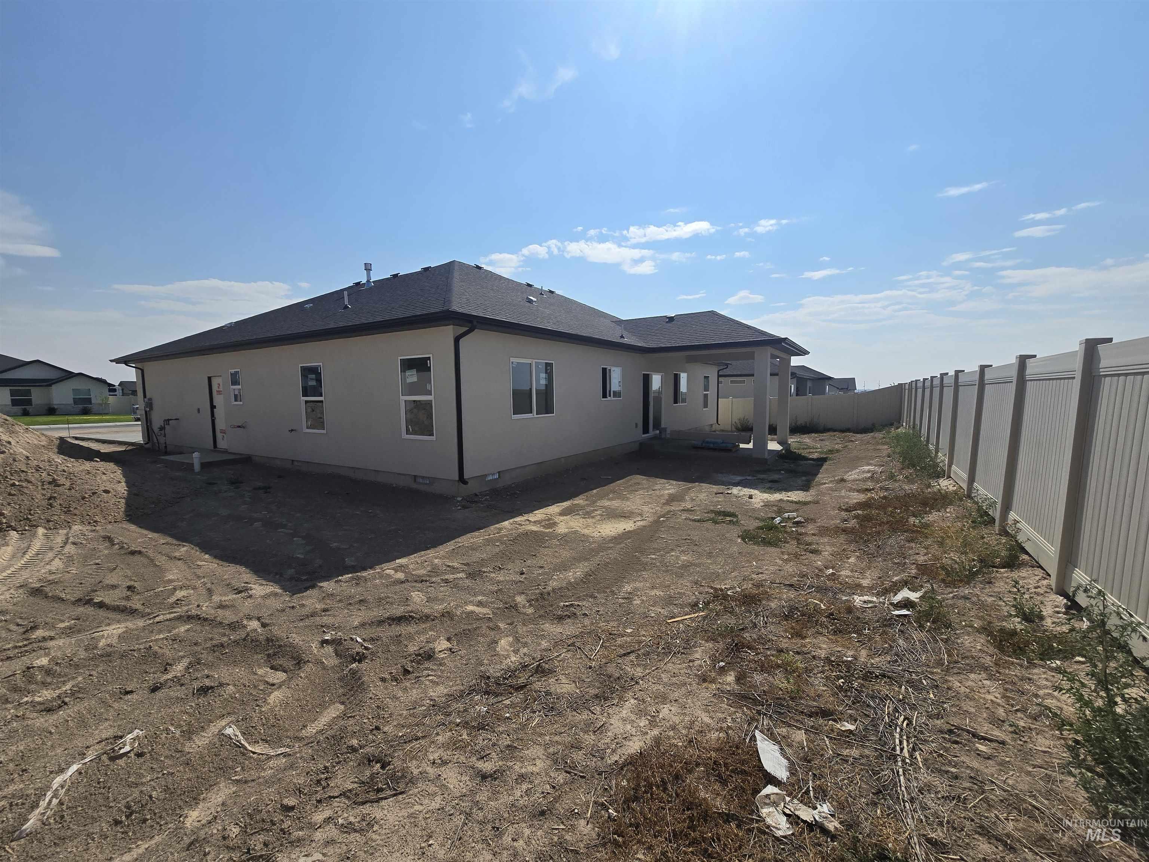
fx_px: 432
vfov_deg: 89.9
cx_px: 574
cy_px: 431
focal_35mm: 13
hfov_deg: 106.2
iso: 50
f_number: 2.2
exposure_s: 1/5372
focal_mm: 2.2
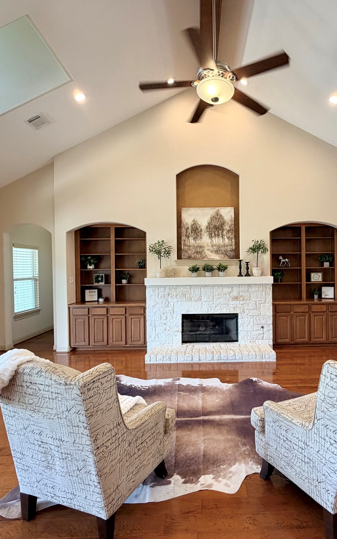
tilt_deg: -1.4
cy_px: 271
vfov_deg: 85.1
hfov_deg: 58.8
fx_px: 294
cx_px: 213
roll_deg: +0.5
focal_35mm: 20
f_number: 2.2
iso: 160
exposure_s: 1/120
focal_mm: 2.22
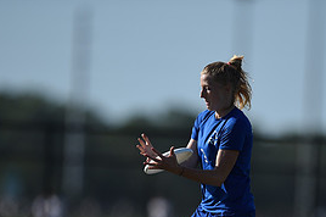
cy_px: 227
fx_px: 7823
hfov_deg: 2.4
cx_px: 209
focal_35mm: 865
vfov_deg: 1.6
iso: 200
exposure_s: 1/6400
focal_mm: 400
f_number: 2.8
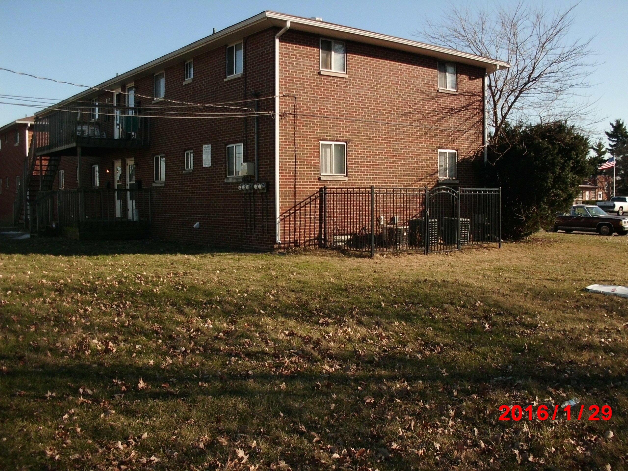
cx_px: 314
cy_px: 236
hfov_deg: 51.4
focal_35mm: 36
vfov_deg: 39.7
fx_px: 653
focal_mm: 6.3
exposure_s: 1/250
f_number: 7.3
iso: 100
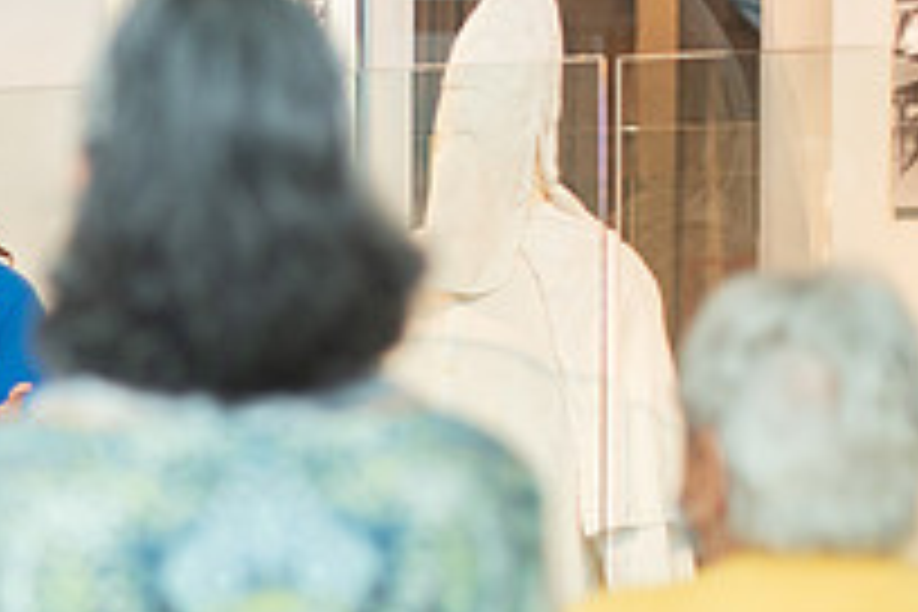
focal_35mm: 145
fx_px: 3697
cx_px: -147
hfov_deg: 13.8
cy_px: 430
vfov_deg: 9.5
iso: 640
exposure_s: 1/200
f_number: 1.8
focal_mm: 50
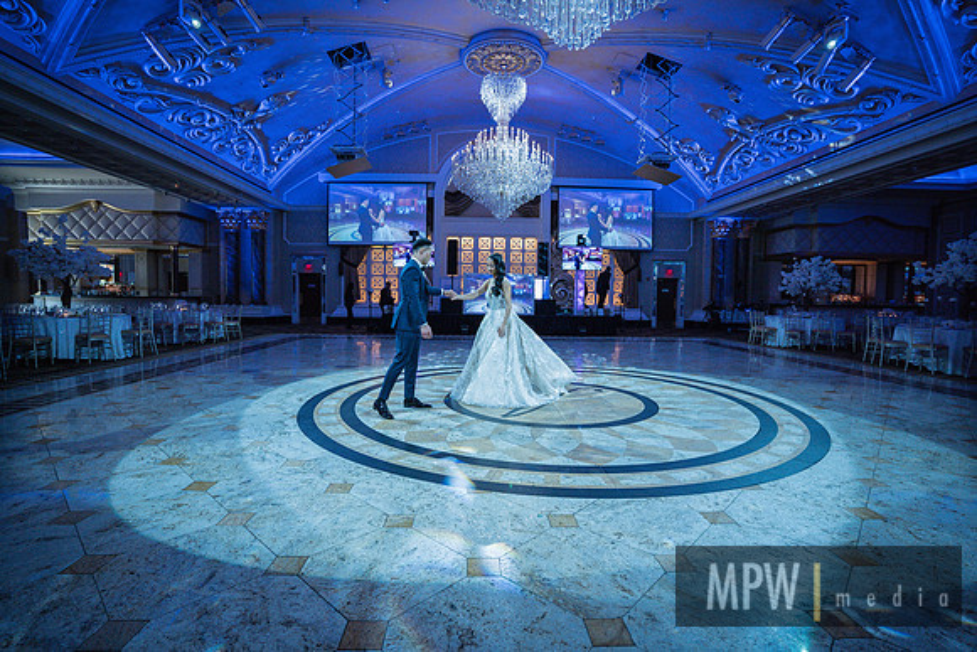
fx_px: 461
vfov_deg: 70.5
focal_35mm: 17
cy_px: 326
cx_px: 488
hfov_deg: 93.3
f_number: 2.8
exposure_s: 1/250
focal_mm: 17
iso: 640
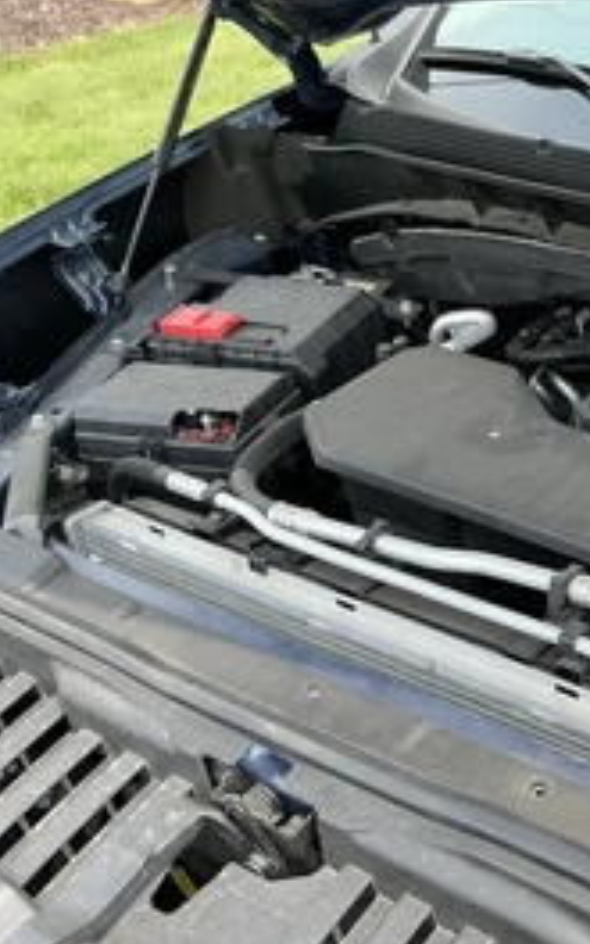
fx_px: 1158
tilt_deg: -35.8
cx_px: 708
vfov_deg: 44.3
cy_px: 493
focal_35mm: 45
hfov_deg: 25.6
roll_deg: +1.2
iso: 25
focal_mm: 3
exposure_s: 1/383
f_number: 1.8
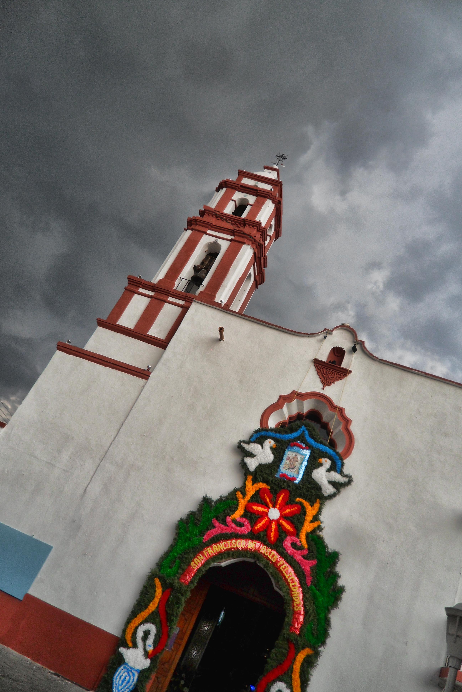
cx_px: 259
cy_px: 344
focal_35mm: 29
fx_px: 558
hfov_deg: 44.9
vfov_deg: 63.7
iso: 80
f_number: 3.5
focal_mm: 4.9
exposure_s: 1/350
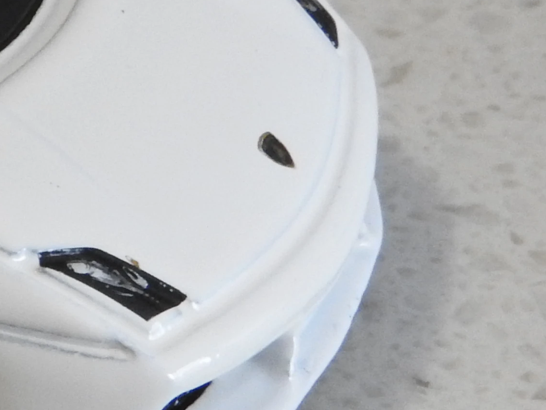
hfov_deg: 7.8
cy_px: 51
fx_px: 3849
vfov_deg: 6.1
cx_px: -476
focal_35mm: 244
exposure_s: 1/10
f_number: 7.6
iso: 400
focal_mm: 10.7
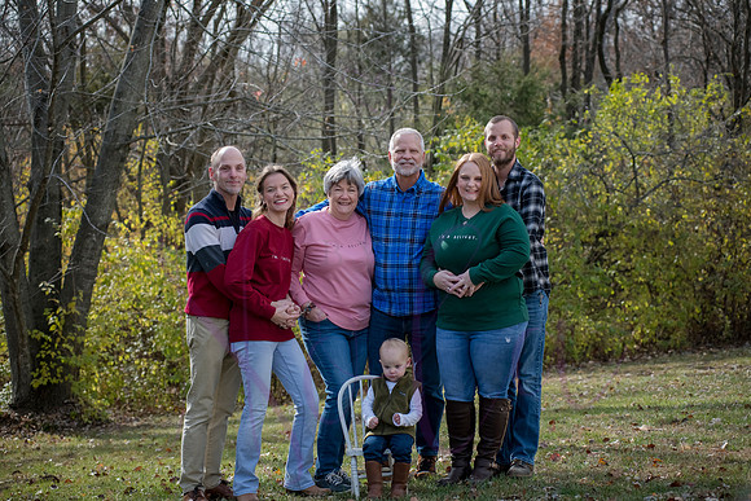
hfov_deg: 25.4
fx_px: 1669
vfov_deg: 17.1
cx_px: 376
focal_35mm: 80
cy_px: 250
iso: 400
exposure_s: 1/800
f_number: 5
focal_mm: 80
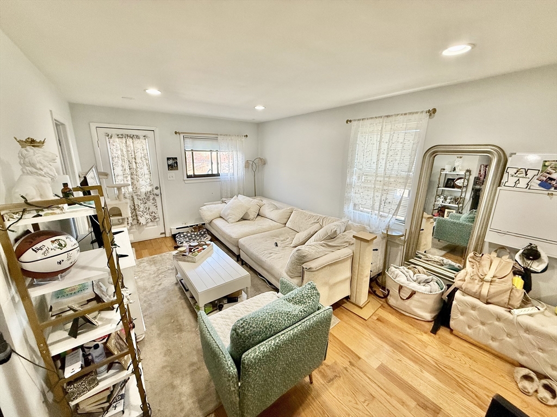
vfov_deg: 85.7
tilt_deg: -13.7
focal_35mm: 14
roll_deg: -0.7
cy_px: 208
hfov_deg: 102.1
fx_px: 225
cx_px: 278
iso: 160
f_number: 2.2
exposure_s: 1/120
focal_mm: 2.22
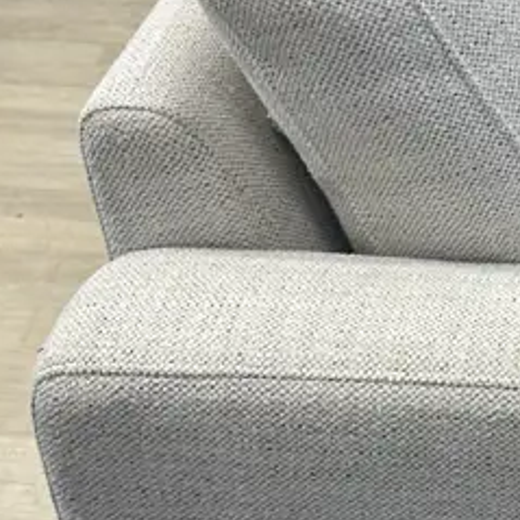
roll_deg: -0.4
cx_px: 740
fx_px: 1547
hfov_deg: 17.5
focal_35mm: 91
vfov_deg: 19.0
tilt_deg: -34.1
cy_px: 352
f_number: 1.78
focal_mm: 6.86
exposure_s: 1/100
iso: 125
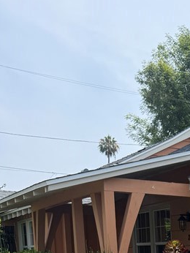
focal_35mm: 71
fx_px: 519
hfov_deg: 19.0
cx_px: 256
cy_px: 338
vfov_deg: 23.8
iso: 100
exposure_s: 1/4405
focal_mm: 6.76
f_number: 1.78
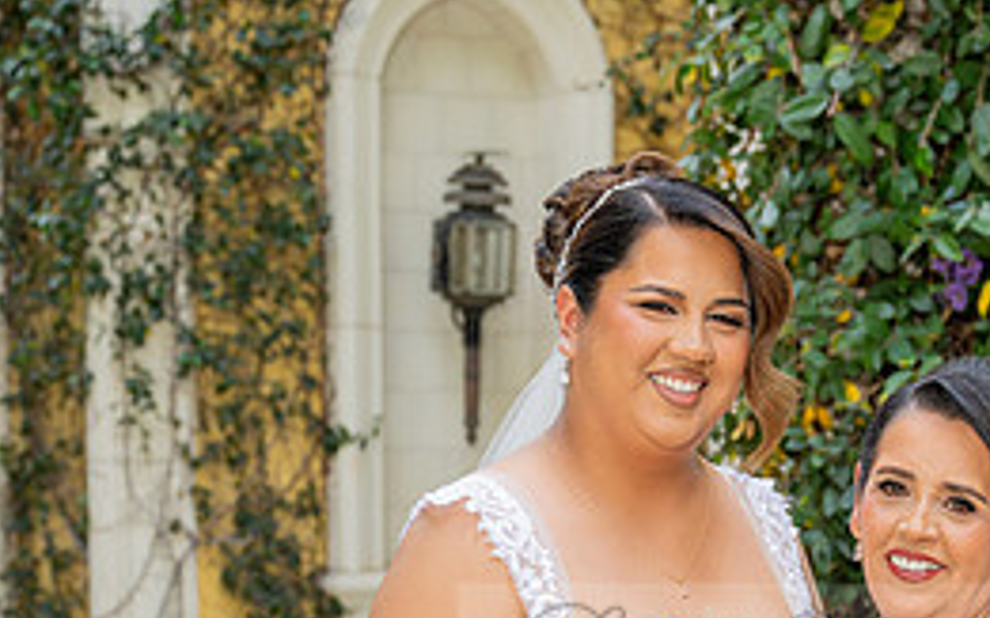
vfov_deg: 10.0
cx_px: 789
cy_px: 673
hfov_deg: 16.1
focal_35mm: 129
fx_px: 3480
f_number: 4.5
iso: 200
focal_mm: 57
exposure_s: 1/200
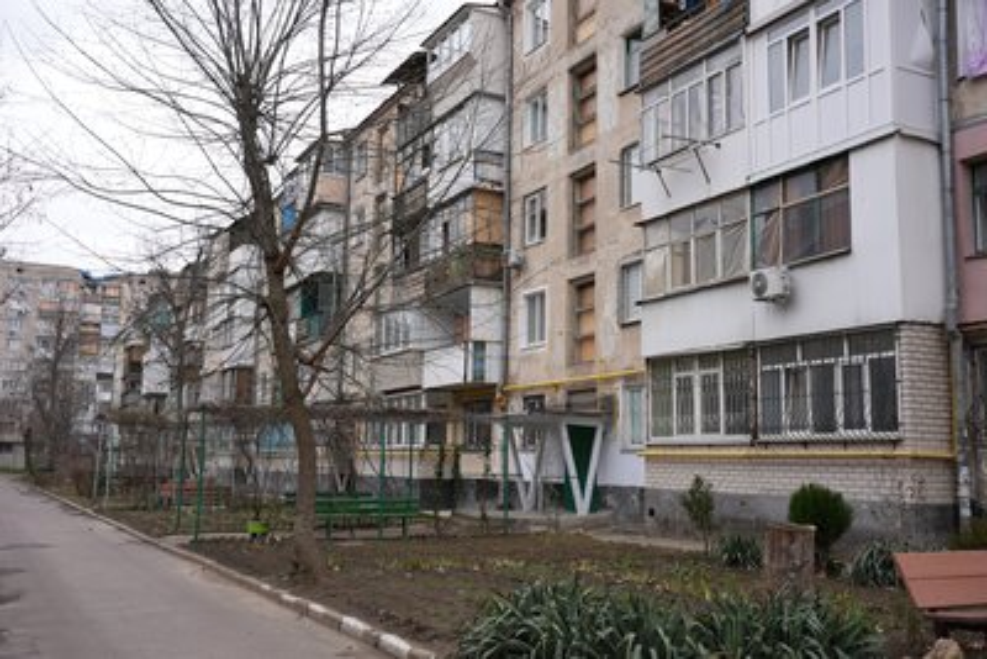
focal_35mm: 35
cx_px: 494
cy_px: 330
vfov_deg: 37.9
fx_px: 960
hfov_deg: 54.4
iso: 80
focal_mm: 35
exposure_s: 1/100
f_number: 4.5
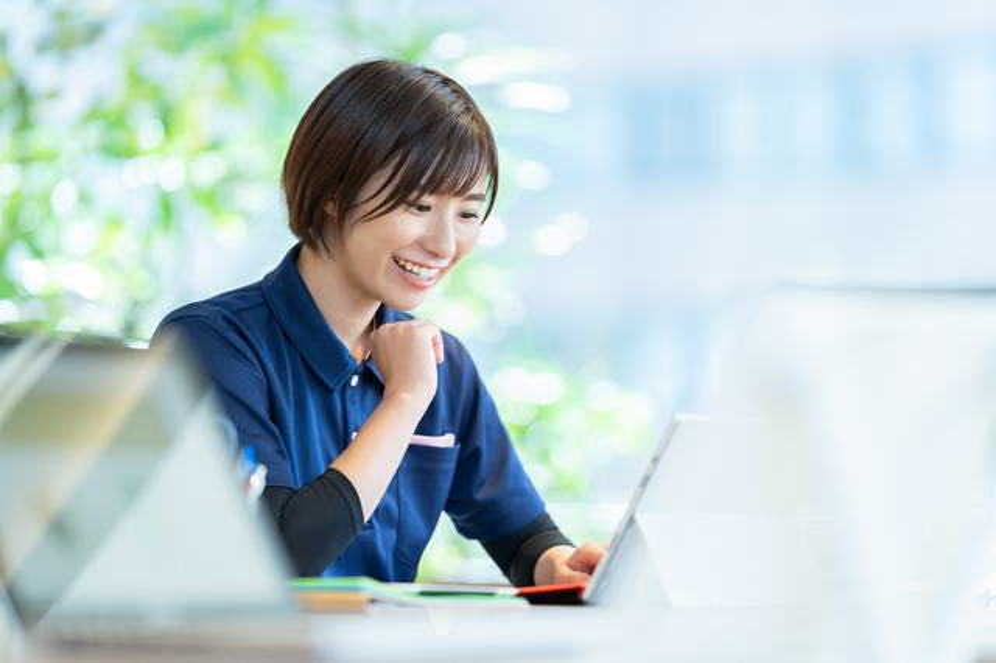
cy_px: 332
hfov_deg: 15.2
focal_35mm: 135
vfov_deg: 10.1
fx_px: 3733
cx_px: 498
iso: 400
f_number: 1.8
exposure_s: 1/500
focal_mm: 135
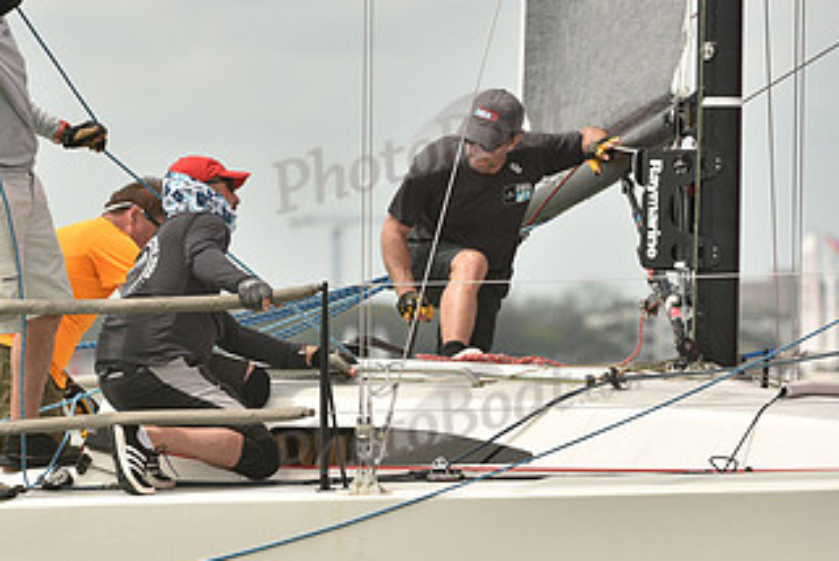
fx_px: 11406
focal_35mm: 489
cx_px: 139
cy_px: 319
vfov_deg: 2.8
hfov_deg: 4.2
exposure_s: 1/1250
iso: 320
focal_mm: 270
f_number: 6.3
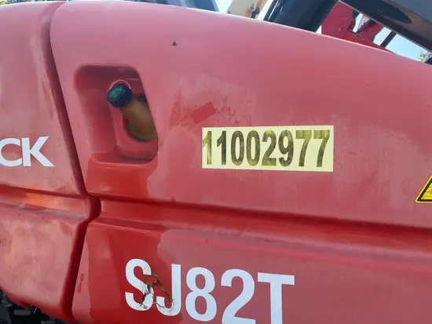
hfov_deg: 67.3
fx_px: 325
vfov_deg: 53.1
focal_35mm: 26
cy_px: 162
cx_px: 216
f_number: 1.8
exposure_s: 1/728
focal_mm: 4.25
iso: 32
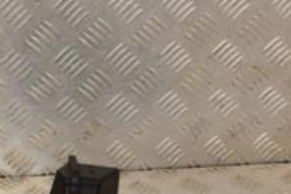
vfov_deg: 12.0
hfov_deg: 17.9
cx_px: 36
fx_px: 909
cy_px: 194
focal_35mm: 112
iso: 800
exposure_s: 1/200
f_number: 7.1
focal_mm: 25
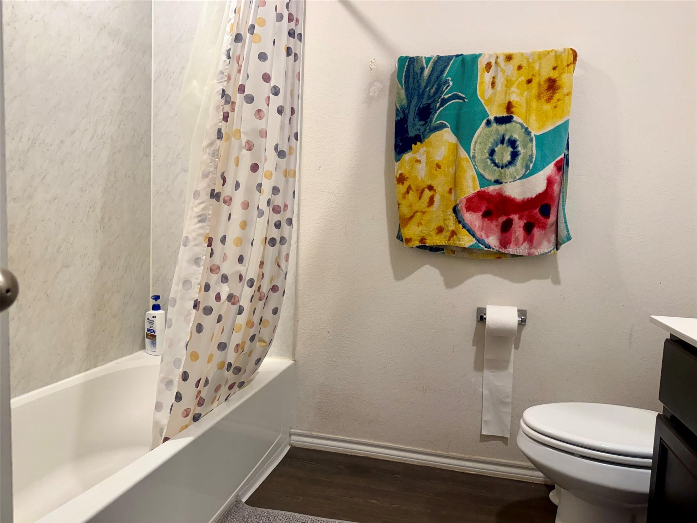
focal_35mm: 24
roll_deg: -1.8
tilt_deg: -4.3
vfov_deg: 56.8
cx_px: 348
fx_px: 483
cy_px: 262
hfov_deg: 71.6
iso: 200
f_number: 1.78
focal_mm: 6.76
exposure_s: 1/120
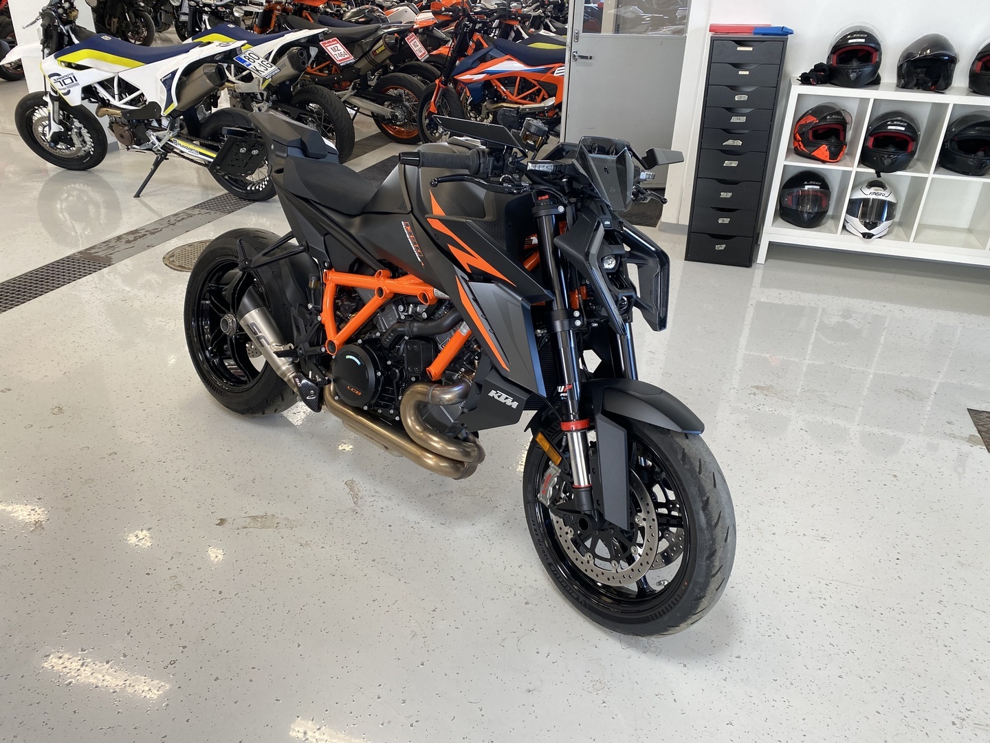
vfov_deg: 53.1
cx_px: 495
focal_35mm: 26
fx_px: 744
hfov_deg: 67.3
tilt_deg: -28.2
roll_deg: -1.3
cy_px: 372
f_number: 1.8
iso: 64
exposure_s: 1/100
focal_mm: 4.25
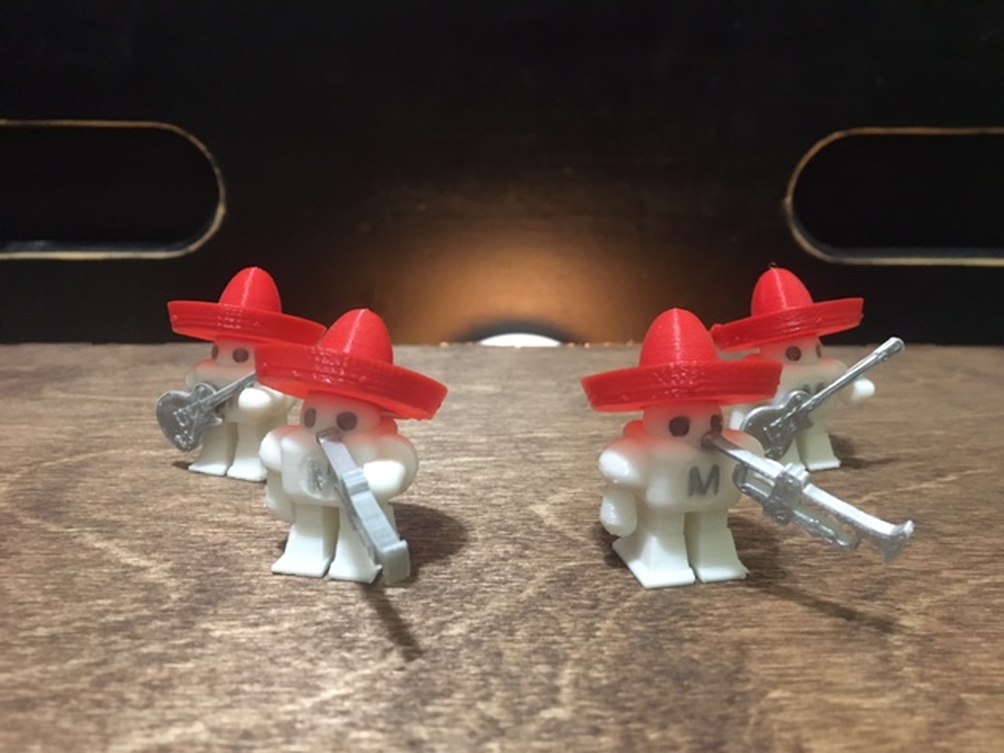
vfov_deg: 48.2
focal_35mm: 29
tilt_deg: -17.1
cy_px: 376
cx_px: 502
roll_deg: -2.4
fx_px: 841
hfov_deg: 61.7
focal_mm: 4.15
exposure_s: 1/15
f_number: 2.2
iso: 250
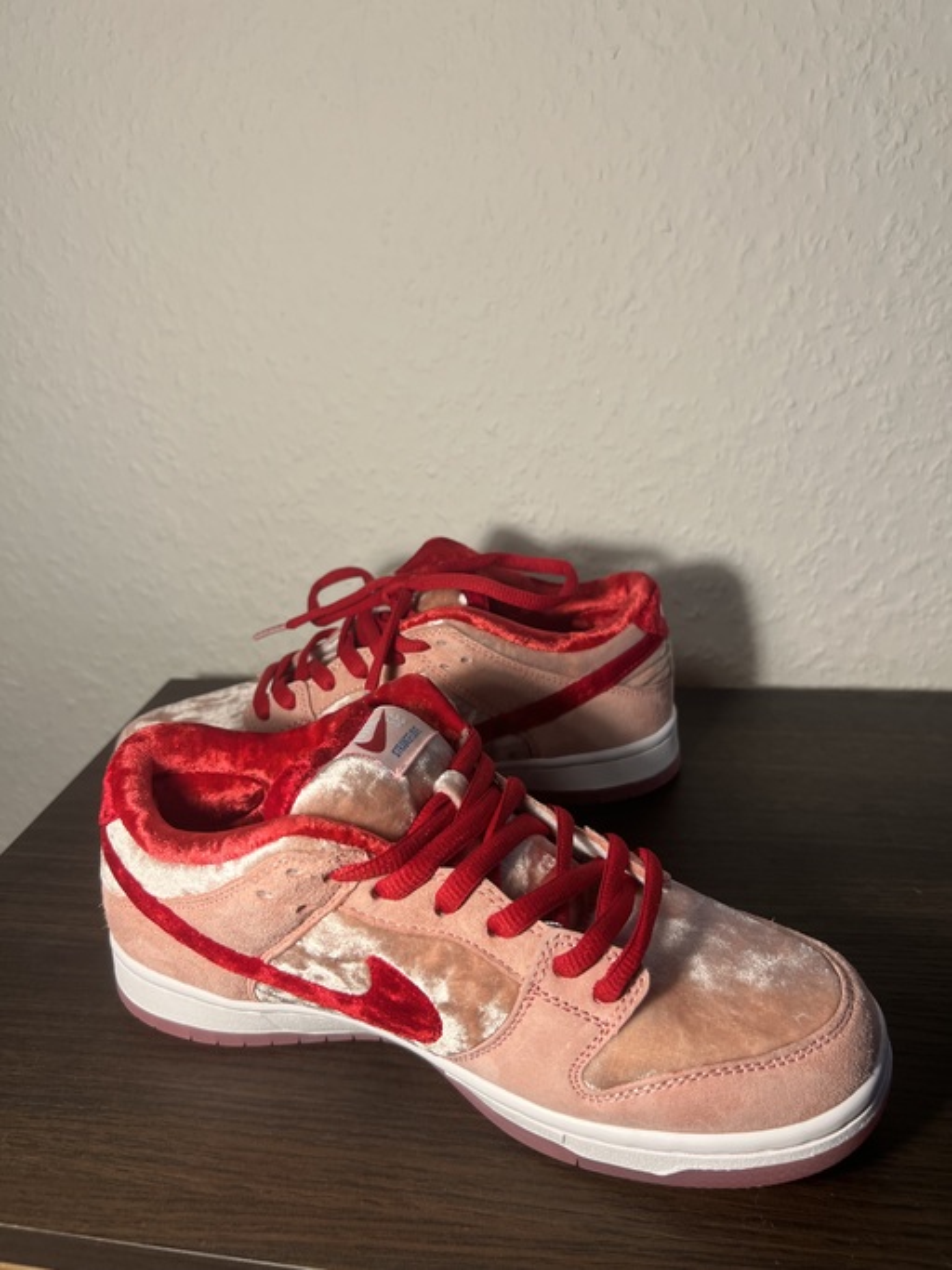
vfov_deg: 67.3
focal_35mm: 26
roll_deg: +4.4
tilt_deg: -22.4
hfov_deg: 53.0
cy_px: 635
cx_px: 476
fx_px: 954
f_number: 1.5
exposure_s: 1/100
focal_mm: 5.7
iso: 80
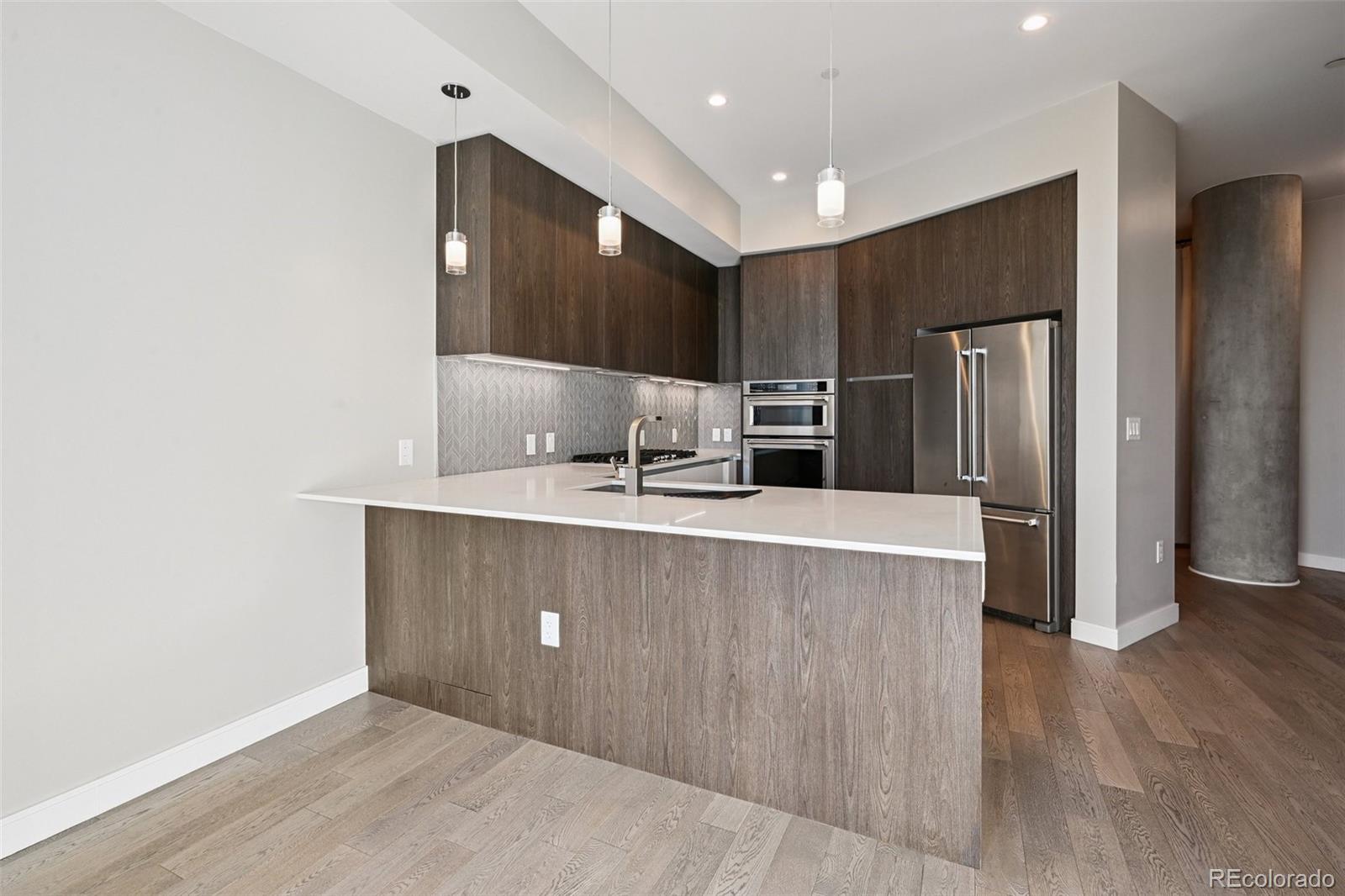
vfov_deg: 73.7
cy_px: 448
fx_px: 598
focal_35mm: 16
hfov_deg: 96.7
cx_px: 672
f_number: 10
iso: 400
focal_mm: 16
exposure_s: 1/40
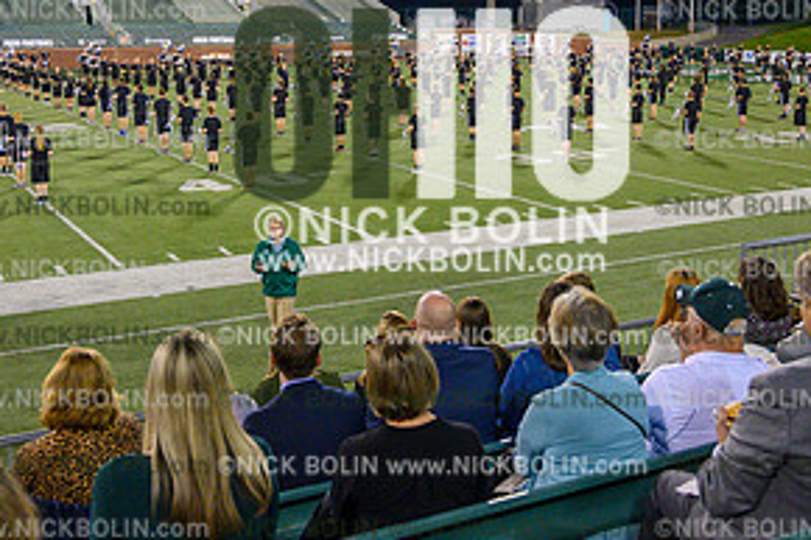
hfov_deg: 41.1
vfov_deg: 27.7
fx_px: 1081
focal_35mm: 48
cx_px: 431
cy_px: 140
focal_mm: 24
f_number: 4
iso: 4000
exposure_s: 1/1000
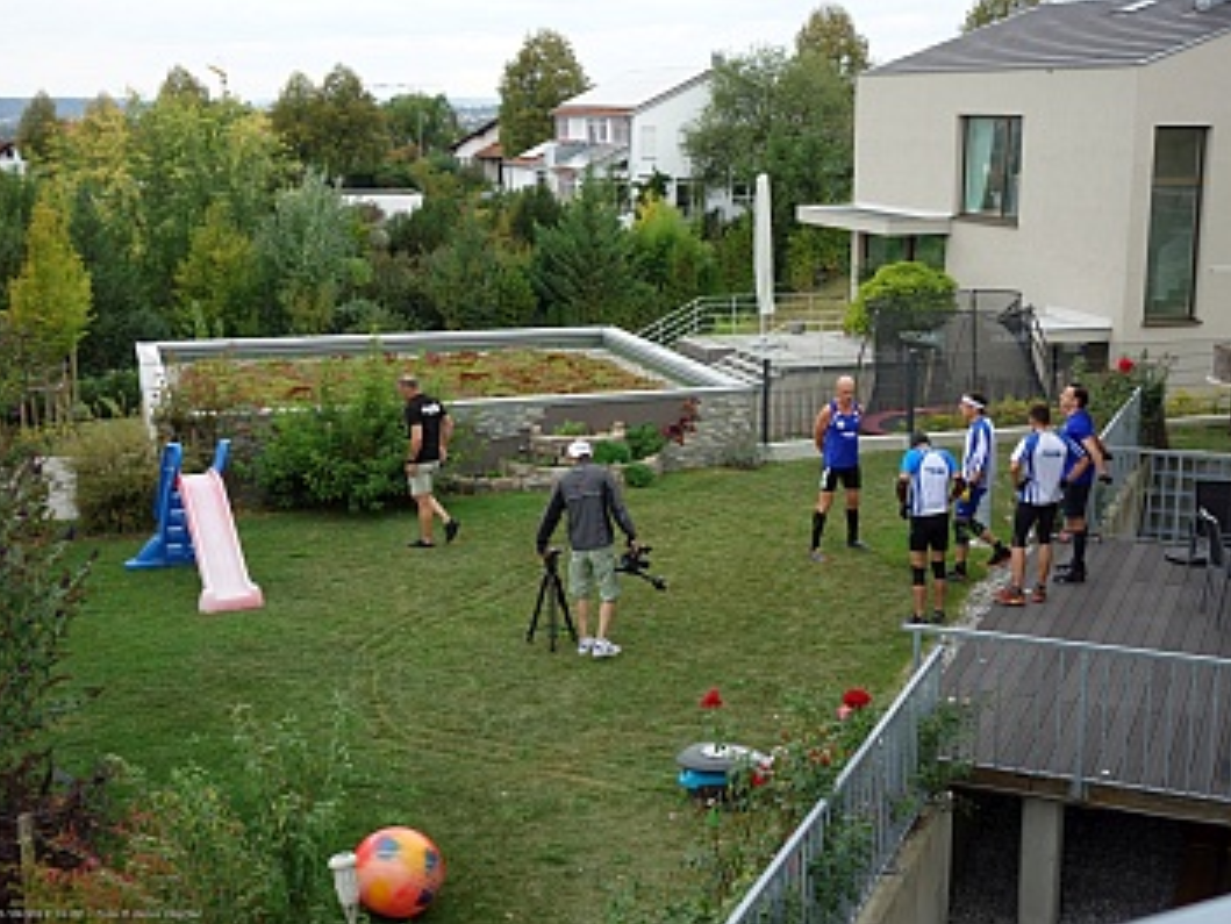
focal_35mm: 48
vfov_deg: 30.3
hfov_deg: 39.6
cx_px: 684
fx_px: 1708
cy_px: 462
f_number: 3.2
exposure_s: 1/100
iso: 125
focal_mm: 16.39
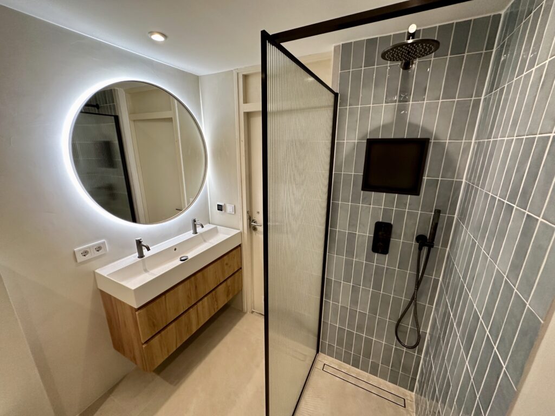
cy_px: 208
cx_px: 278
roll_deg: -0.8
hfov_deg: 102.1
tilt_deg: -15.7
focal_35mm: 14
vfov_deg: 85.7
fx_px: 224
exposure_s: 1/50
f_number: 2.2
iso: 160
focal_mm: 2.22
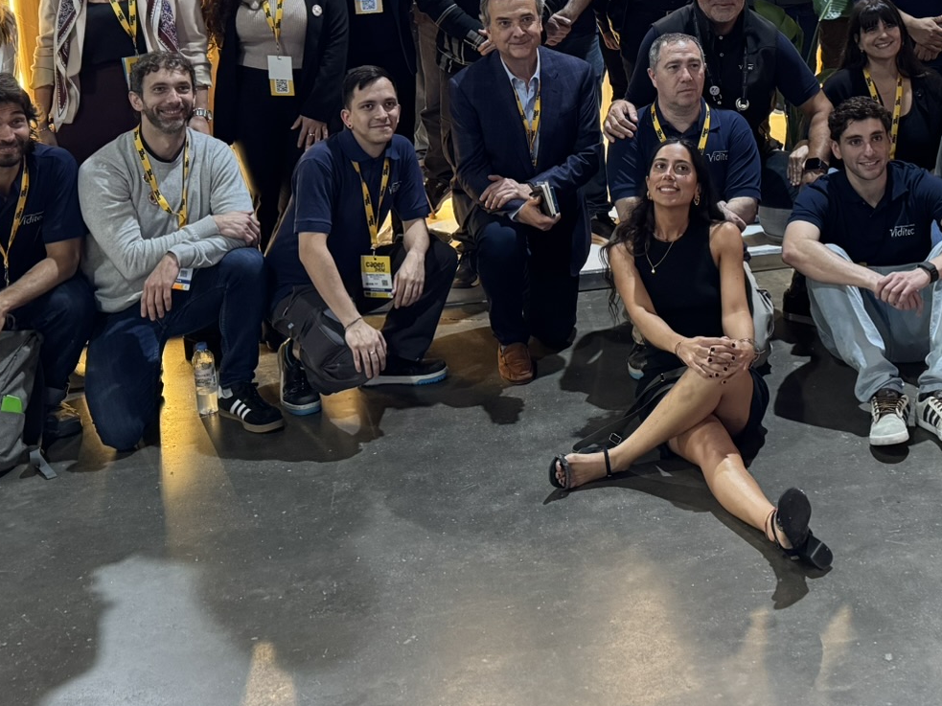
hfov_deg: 37.8
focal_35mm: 50
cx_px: 614
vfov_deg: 28.1
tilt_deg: -9.7
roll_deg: +3.3
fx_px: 1360
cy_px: 88
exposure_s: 1/50
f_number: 1.78
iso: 500
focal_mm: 6.76
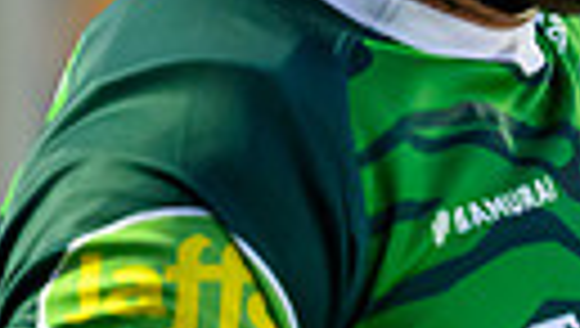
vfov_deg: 0.6
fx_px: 29001
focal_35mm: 1883
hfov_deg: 1.1
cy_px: 133
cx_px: 1178
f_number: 2.8
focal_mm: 400
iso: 6400
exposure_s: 1/1000
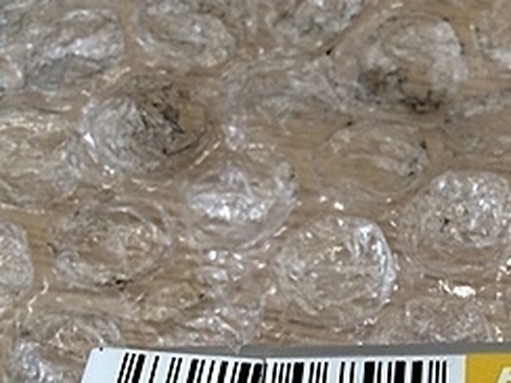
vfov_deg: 18.6
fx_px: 1122
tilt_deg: -64.8
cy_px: 433
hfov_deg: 24.2
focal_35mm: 76
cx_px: 540
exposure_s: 1/30
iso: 32
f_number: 2.2
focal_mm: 4.15
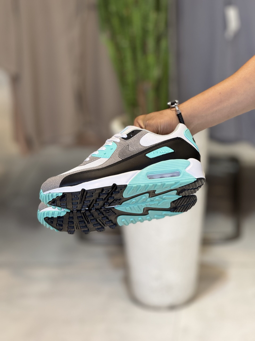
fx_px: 1179
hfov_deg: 12.3
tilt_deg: -14.7
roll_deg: +1.8
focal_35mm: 120
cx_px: 128
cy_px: 170
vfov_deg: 16.4
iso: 80
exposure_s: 1/100
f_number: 2.8
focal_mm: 15.66
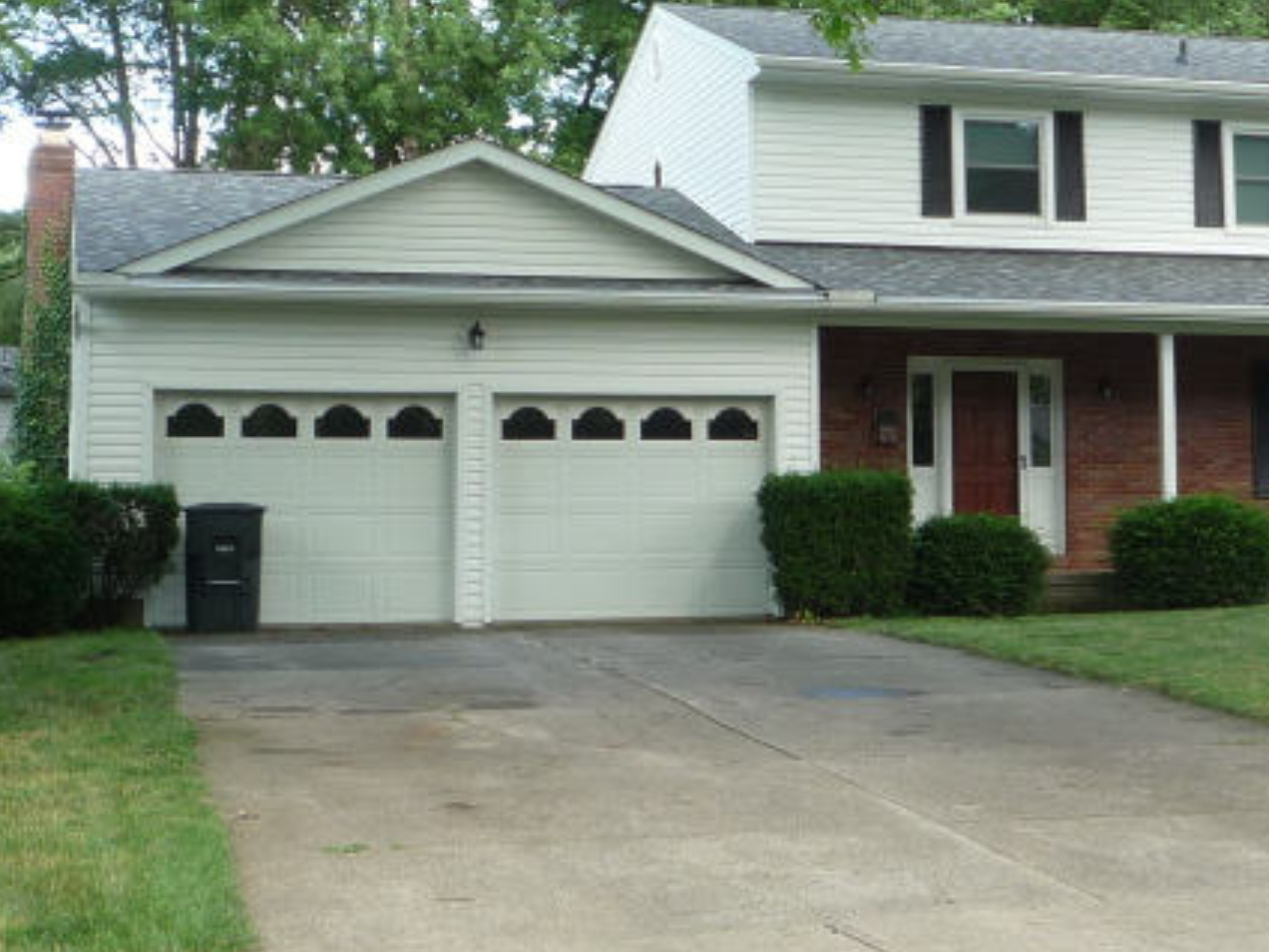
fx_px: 2603
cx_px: 955
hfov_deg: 27.0
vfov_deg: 20.6
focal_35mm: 71
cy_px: 311
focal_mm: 5.8
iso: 100
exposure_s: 1/80
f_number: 3.5
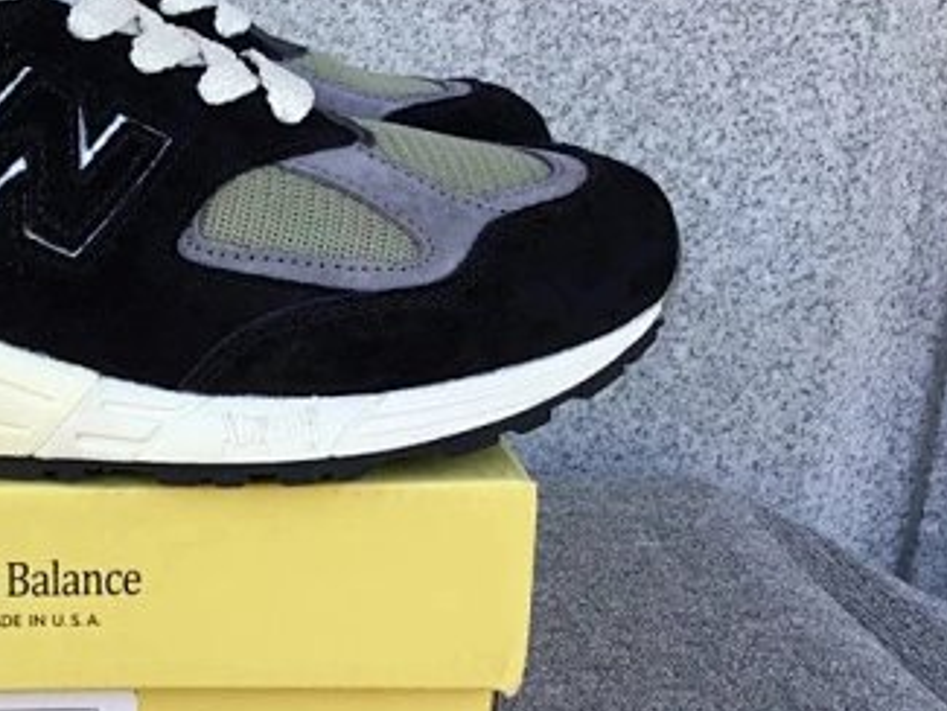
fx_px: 1669
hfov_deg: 29.8
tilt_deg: -19.4
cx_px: 35
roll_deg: +0.4
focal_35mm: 61
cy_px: 379
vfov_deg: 24.0
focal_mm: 3.3
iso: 25
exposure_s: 1/118
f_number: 2.4
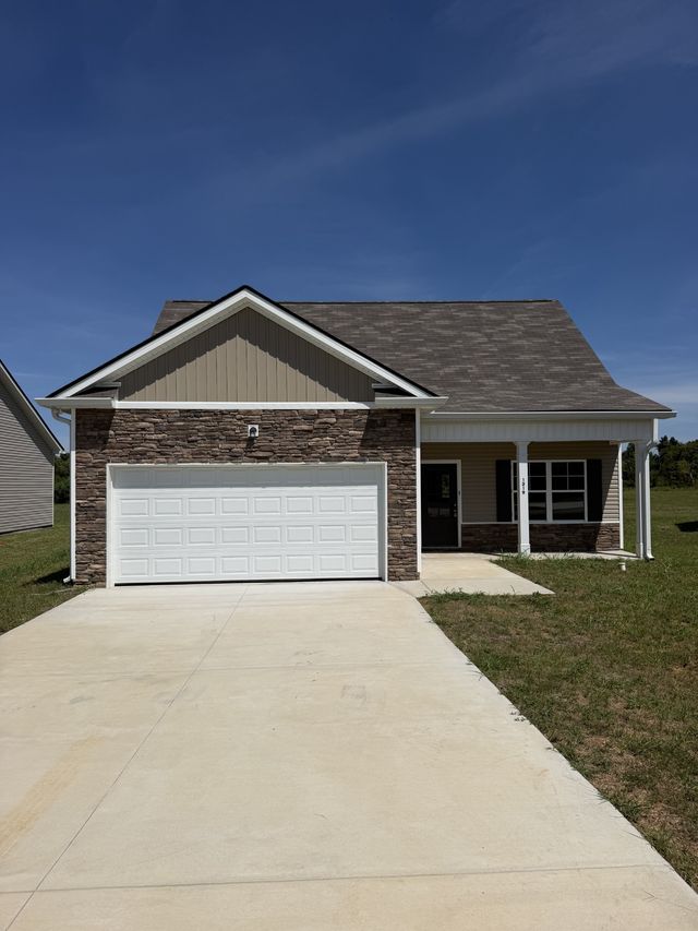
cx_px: 349
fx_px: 645
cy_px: 466
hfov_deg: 56.8
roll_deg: +0.0
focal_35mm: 24
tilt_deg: +1.5
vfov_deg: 71.6
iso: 80
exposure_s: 1/11905
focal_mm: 6.76
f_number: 1.78
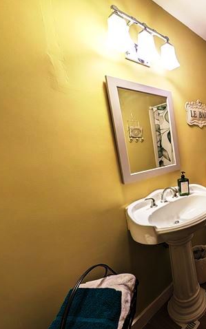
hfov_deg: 51.9
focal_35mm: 17
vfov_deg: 94.3
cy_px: 164
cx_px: 212
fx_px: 153
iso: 74
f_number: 1.7
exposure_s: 1/120
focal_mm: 2.02
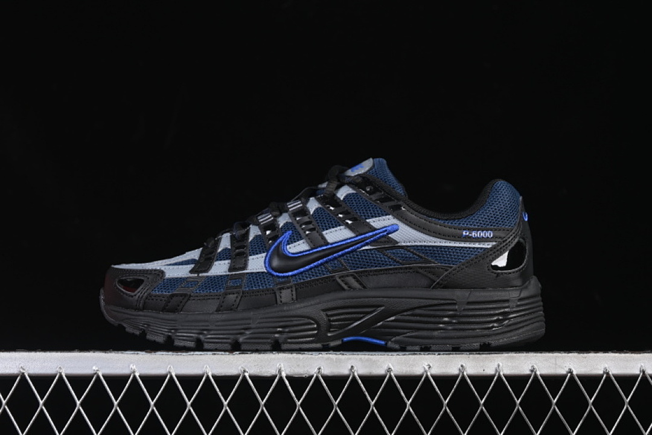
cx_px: 326
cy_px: 218
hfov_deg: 27.0
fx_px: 1358
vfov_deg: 18.2
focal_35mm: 75
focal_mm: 50
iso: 160
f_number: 6.3
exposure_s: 1/60
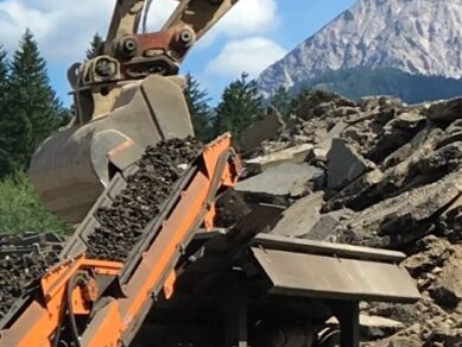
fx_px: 2550
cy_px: 348
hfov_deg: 9.7
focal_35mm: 191
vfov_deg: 7.7
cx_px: -418
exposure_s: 1/1054
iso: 25
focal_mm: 4.15
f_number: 2.2
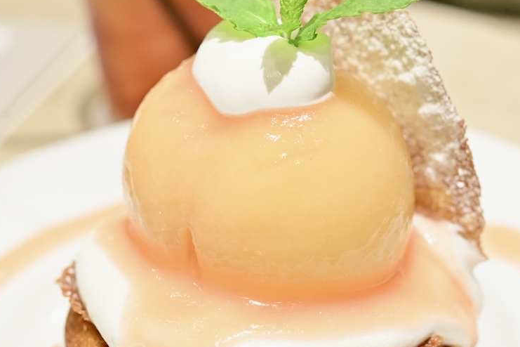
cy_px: 170
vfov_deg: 16.9
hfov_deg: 25.1
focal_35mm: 81
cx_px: 274
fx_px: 1170
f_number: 5
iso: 6400
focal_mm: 60
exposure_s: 1/640
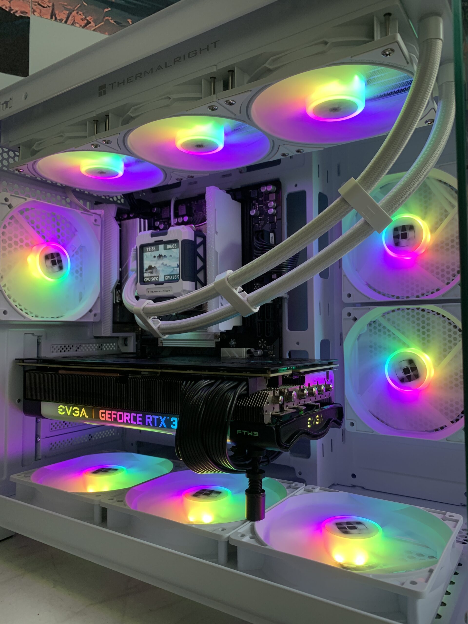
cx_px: 234
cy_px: 312
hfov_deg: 53.1
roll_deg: +0.6
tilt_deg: +0.8
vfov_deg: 67.3
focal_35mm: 26
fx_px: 469
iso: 64
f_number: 1.8
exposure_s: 1/120
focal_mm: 4.25
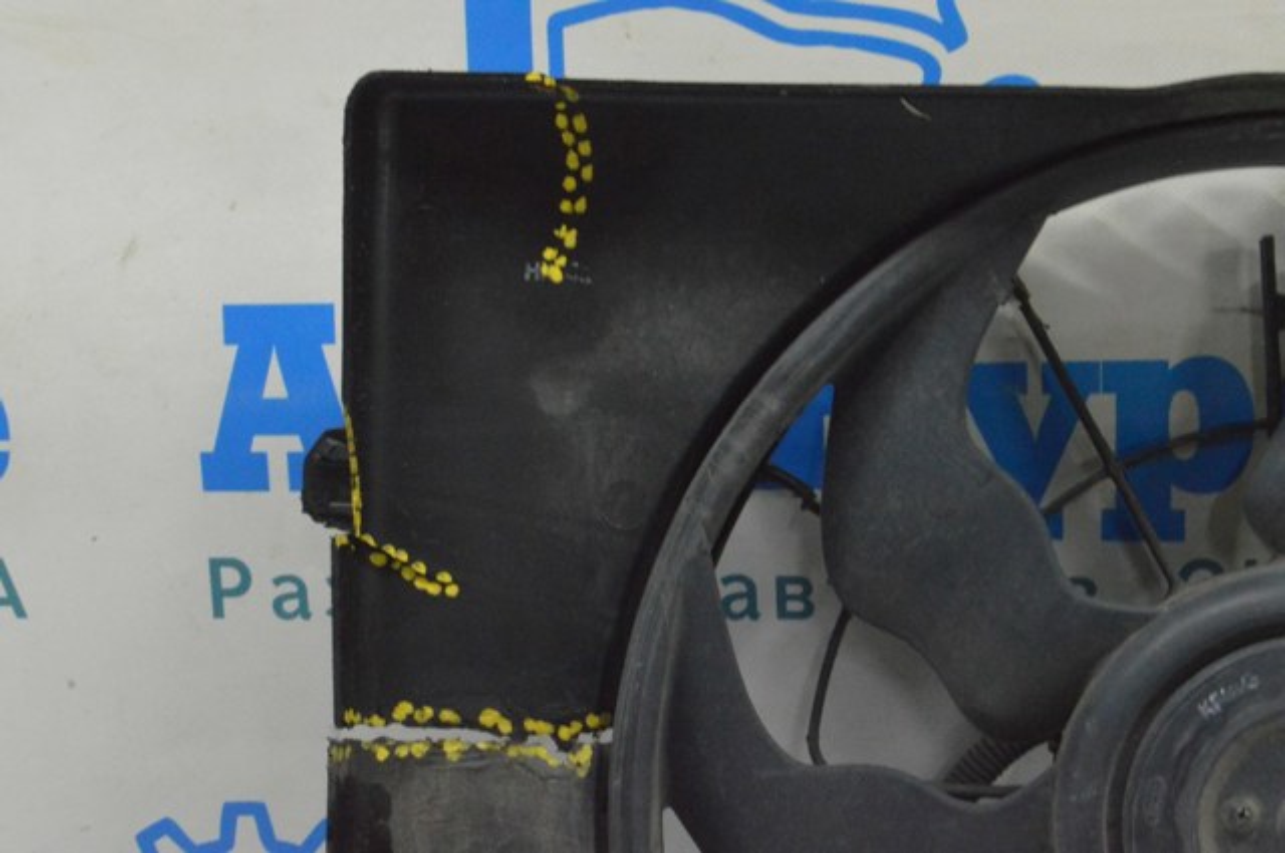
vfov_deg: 16.5
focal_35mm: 82
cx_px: 642
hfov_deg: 24.6
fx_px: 2941
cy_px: 426
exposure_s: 1/15
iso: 6400
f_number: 20
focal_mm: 55
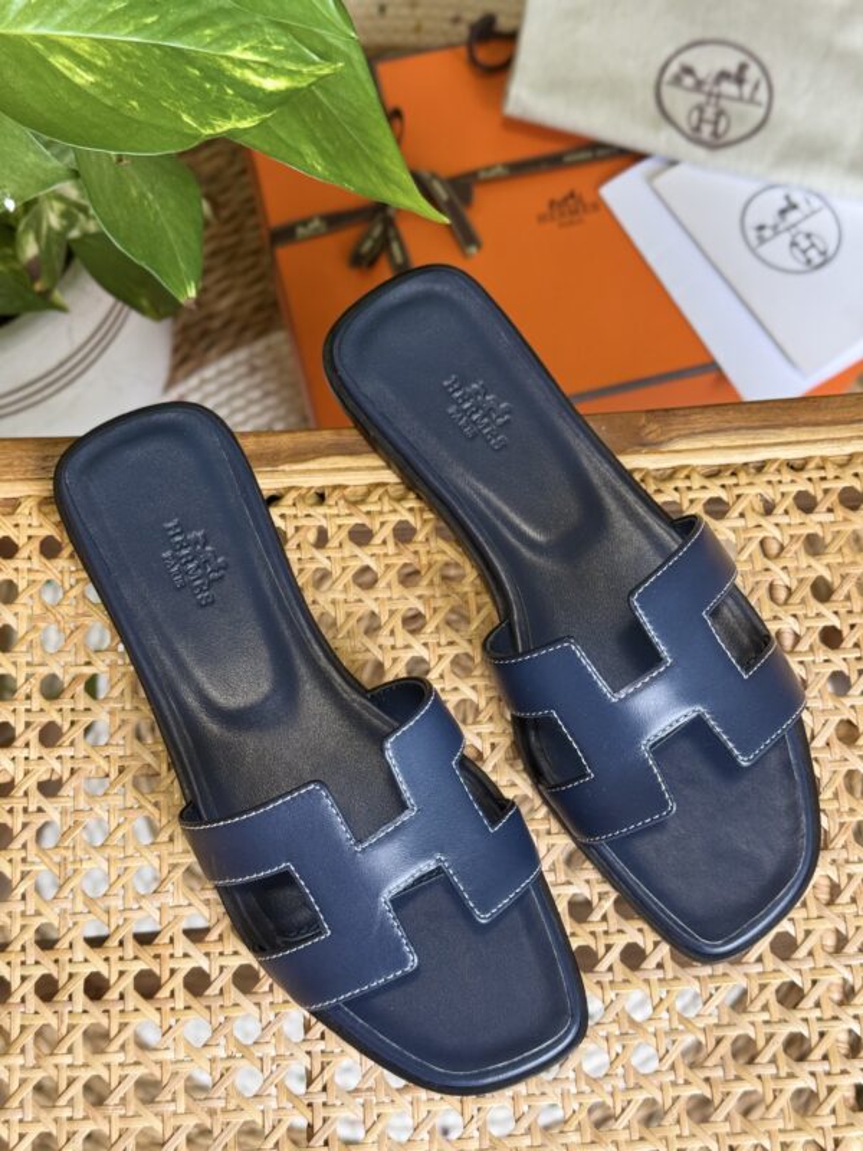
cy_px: 576
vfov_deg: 39.7
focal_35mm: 48
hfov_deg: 30.3
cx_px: 432
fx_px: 1596
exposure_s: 1/86
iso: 100
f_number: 1.78
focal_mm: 6.76
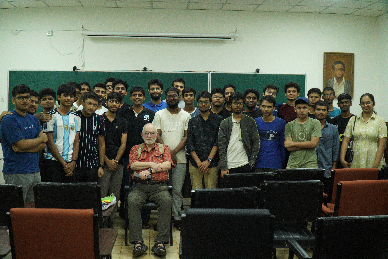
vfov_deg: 35.5
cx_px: 194
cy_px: 130
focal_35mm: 38
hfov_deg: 51.3
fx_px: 404
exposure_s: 1/250
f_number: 4
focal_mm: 25
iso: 3200
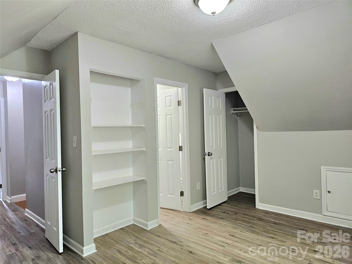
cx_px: 176
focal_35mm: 23
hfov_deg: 73.9
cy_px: 132
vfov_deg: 58.9
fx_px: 234
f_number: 1.7
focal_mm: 6.3
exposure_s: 1/172
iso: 500
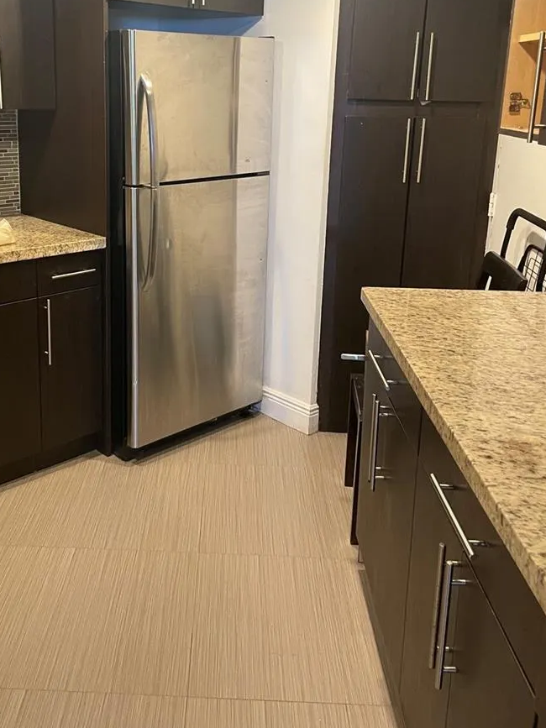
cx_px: 213
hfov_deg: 39.4
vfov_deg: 50.6
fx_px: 757
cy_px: 257
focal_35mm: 36
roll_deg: -1.6
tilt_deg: -13.0
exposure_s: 1/60
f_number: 1.6
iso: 250
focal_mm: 4.2
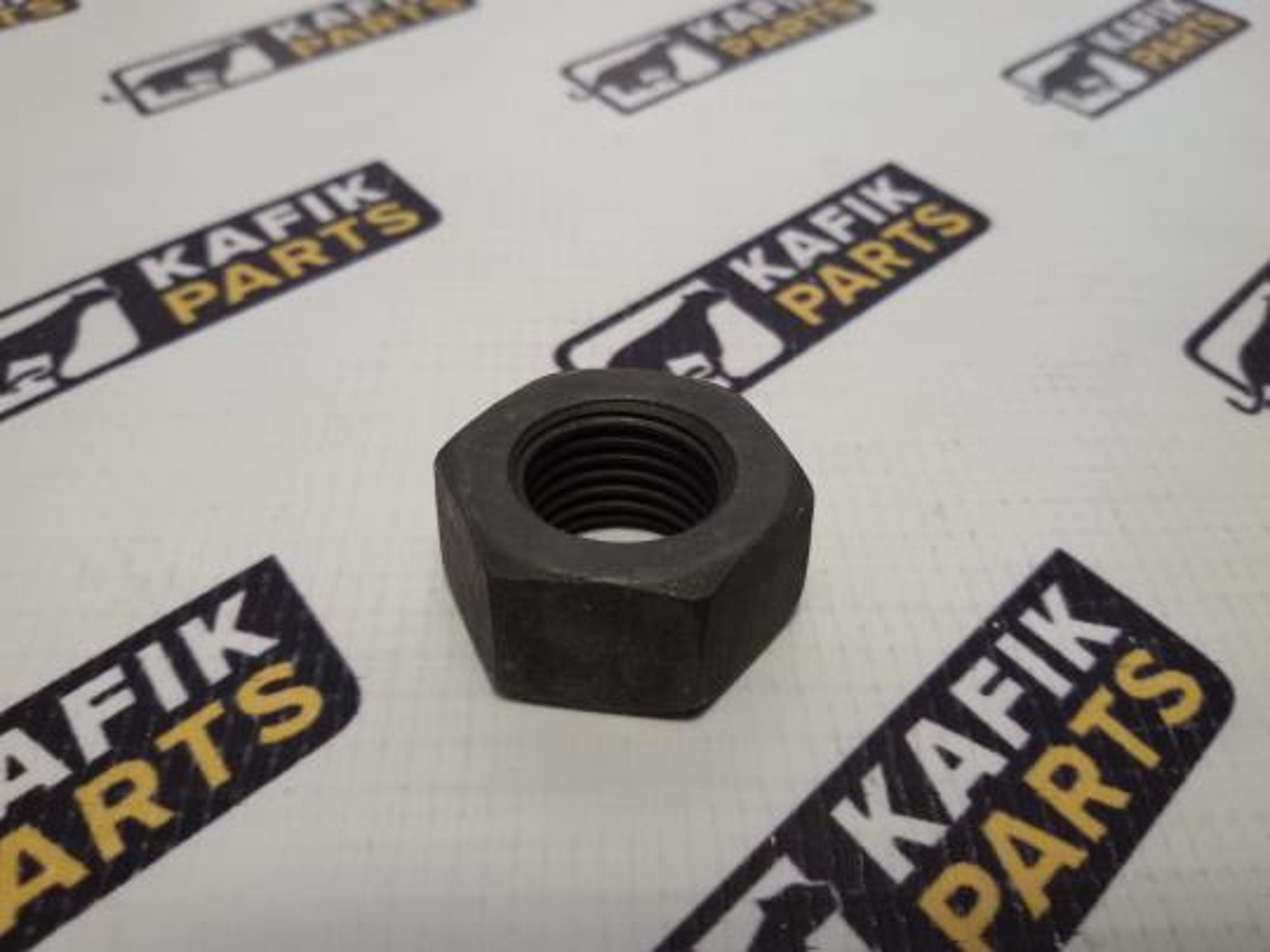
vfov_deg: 45.4
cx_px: 635
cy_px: 476
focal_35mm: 31
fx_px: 1137
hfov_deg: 58.4
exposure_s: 1/33
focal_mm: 2.93
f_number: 2.4
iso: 50
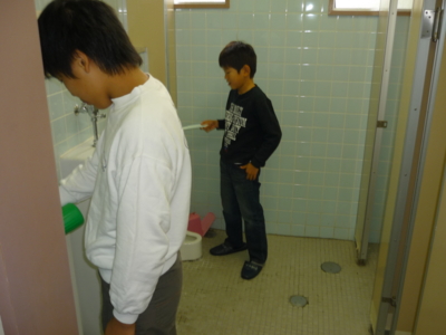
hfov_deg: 55.4
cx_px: 223
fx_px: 425
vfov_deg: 42.9
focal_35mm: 33
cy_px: 168
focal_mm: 5.5
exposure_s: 1/30
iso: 100
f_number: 2.8
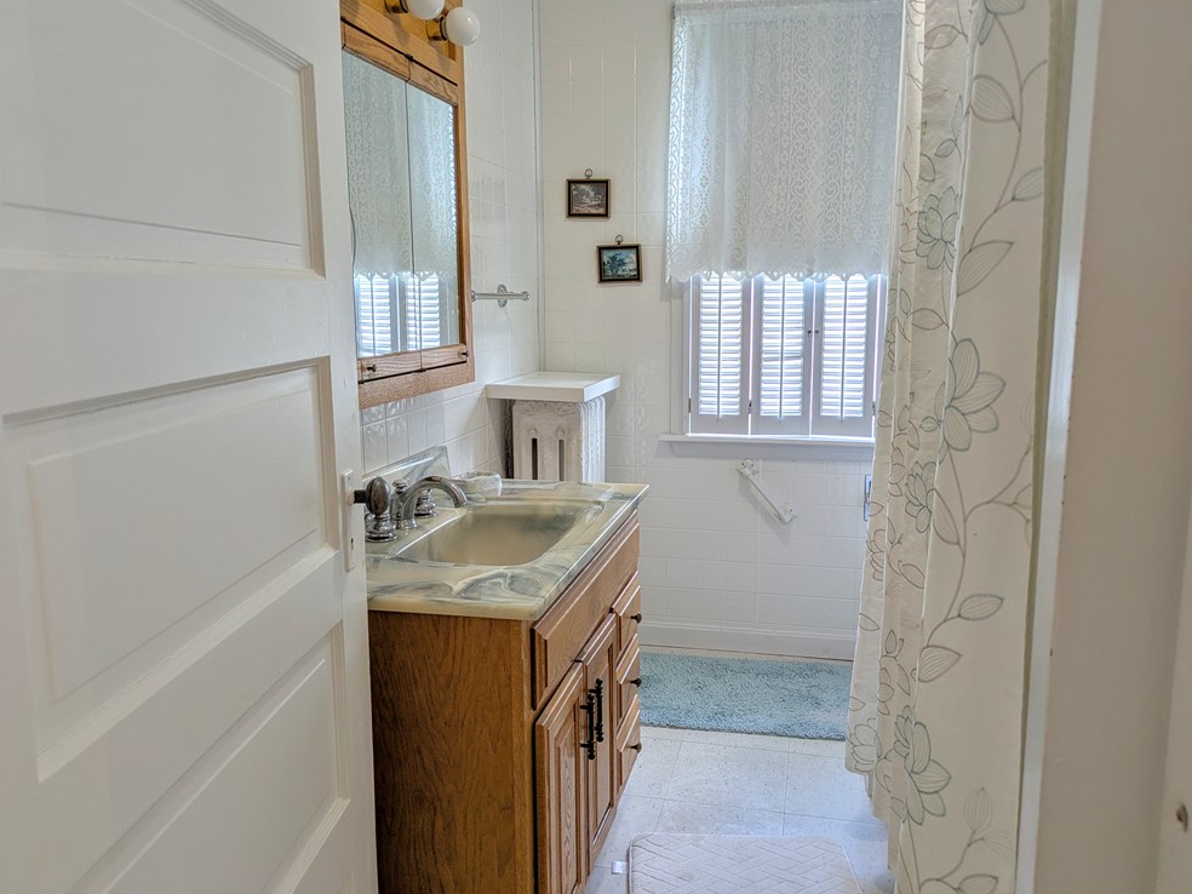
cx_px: 612
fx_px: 895
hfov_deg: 67.3
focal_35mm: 26
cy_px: 435
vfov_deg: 53.1
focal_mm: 5.43
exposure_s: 1/40
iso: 45
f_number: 1.89
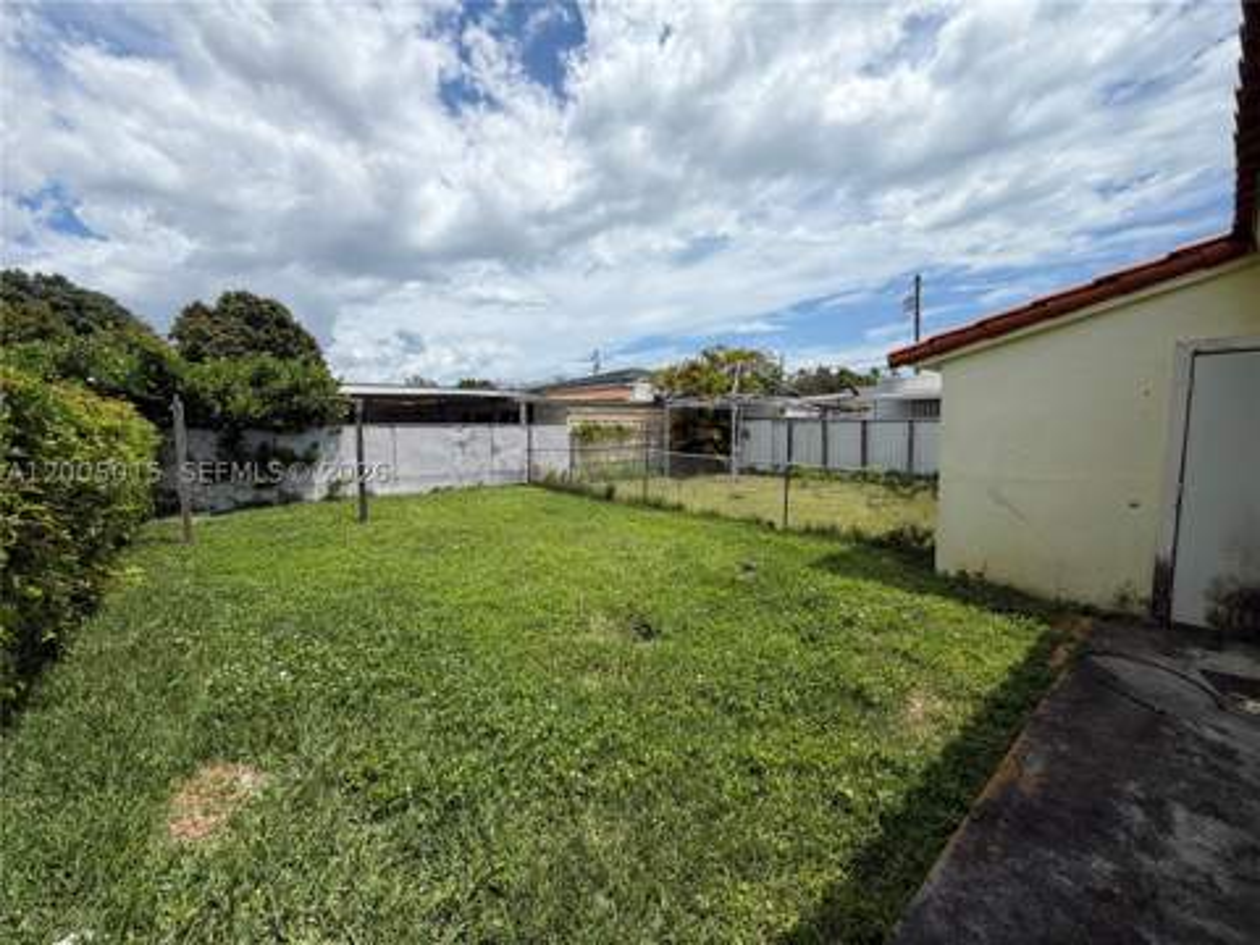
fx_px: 510
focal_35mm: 14
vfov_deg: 85.7
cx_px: 630
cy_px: 472
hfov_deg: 102.1
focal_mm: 2.22
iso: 20
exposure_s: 1/1497
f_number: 2.2
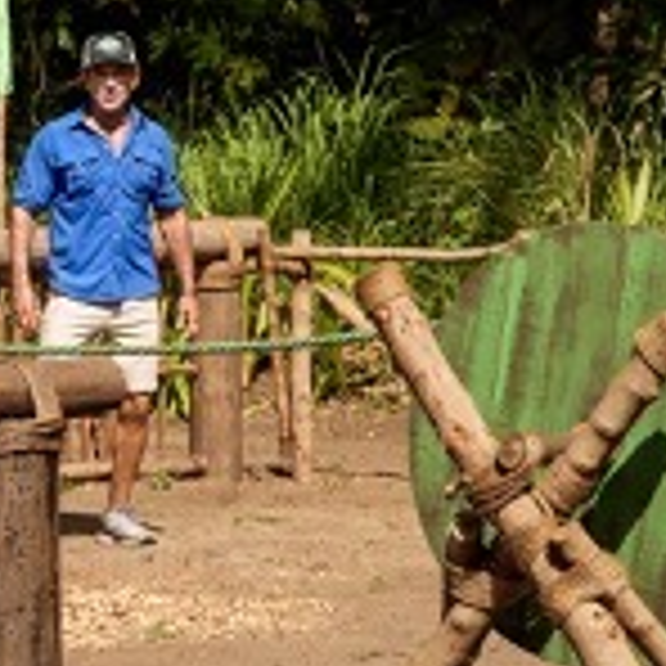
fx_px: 6138
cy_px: 380
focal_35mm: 282
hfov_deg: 6.2
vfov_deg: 6.2
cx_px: -18
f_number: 7.1
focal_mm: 98
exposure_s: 1/1600
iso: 800
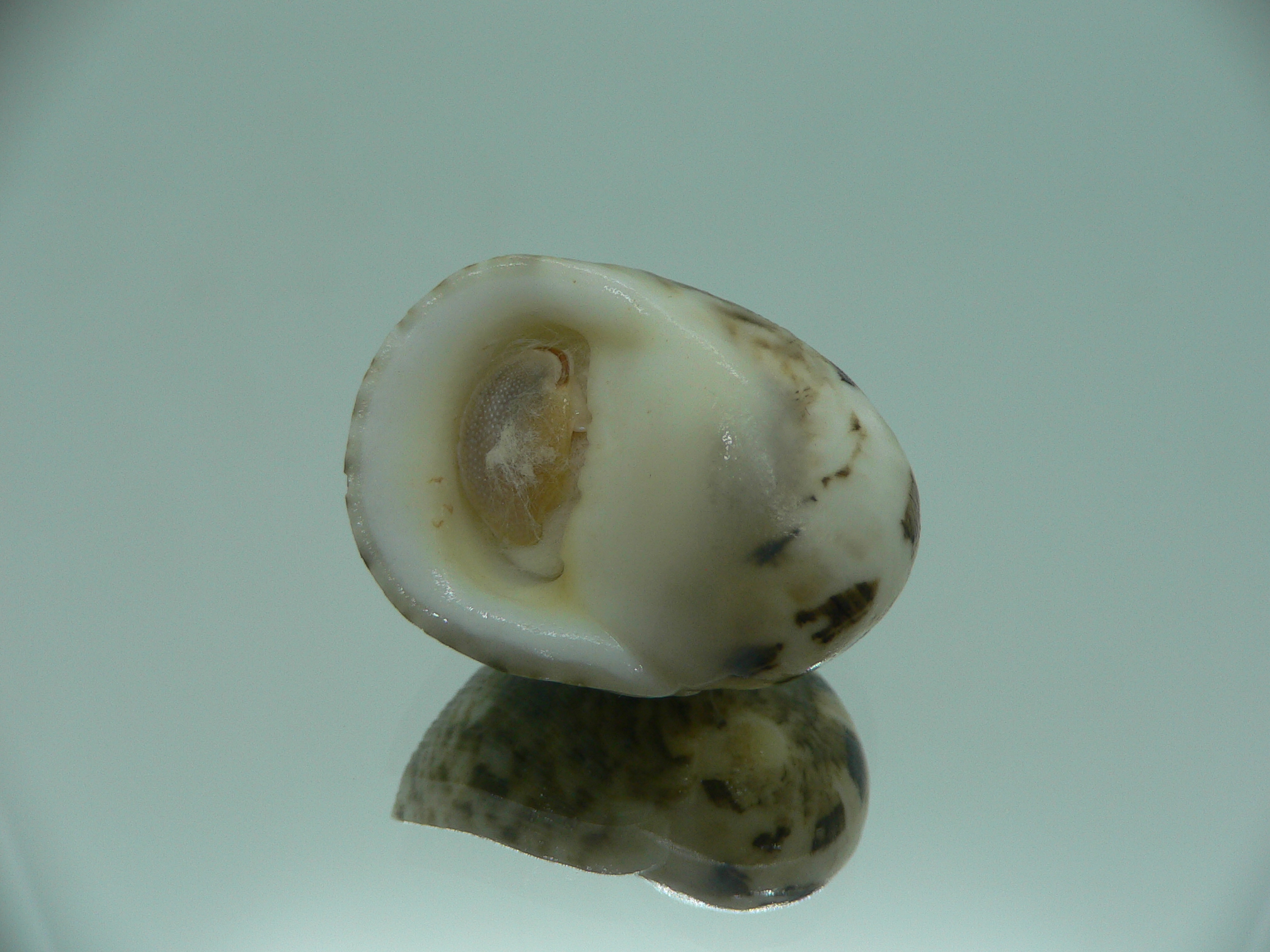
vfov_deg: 40.7
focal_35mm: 35
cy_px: 476
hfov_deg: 52.6
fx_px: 1284
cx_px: 635
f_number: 2.8
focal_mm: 4.6
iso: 80
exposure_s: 1/60
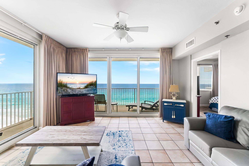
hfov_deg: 104.2
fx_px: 97
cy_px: 83
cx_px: 124
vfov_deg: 81.3
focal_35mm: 14
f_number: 9
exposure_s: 1/200
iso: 12800
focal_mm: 14
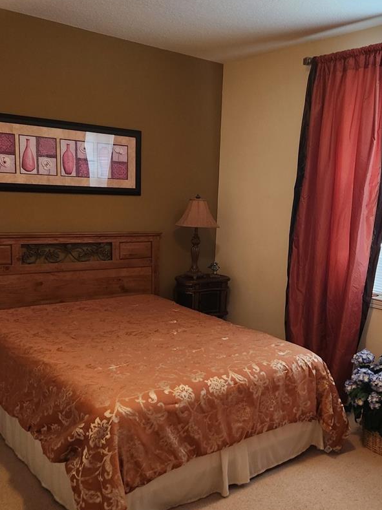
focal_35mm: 35
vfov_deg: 52.5
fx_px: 515
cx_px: 218
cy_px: 286
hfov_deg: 40.6
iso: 640
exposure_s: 1/120
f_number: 1.8
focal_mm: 5.4
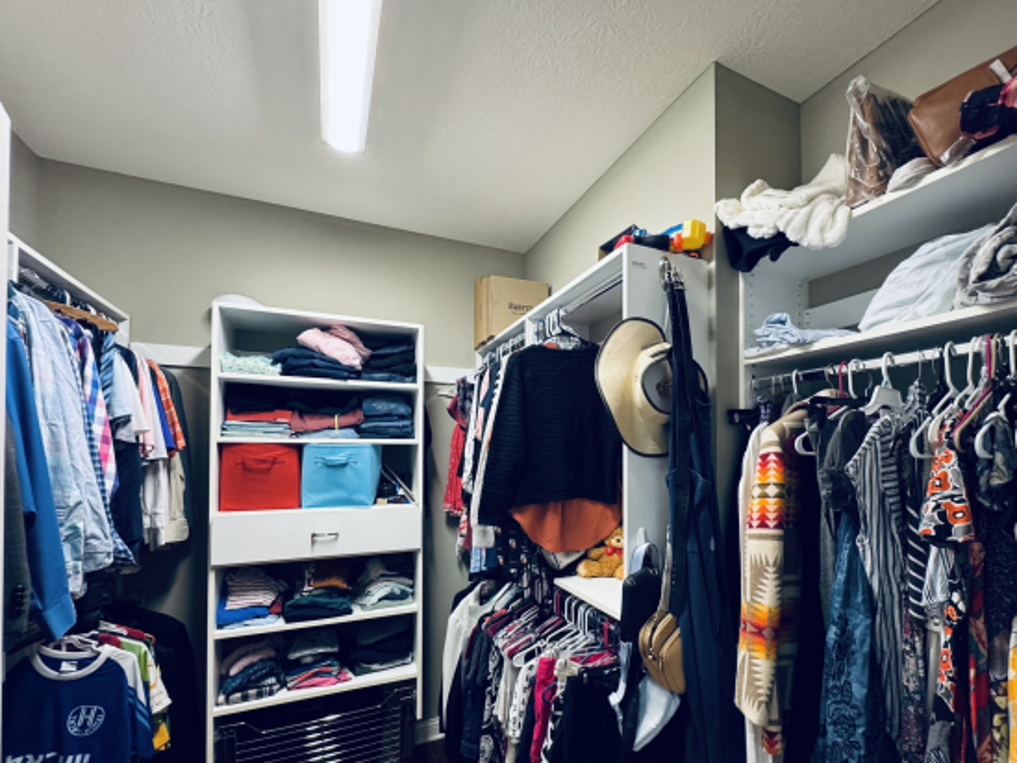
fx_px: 500
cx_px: 577
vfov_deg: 74.2
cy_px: 444
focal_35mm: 17
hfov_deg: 90.5
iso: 320
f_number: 2.2
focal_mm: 2.22
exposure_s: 1/60
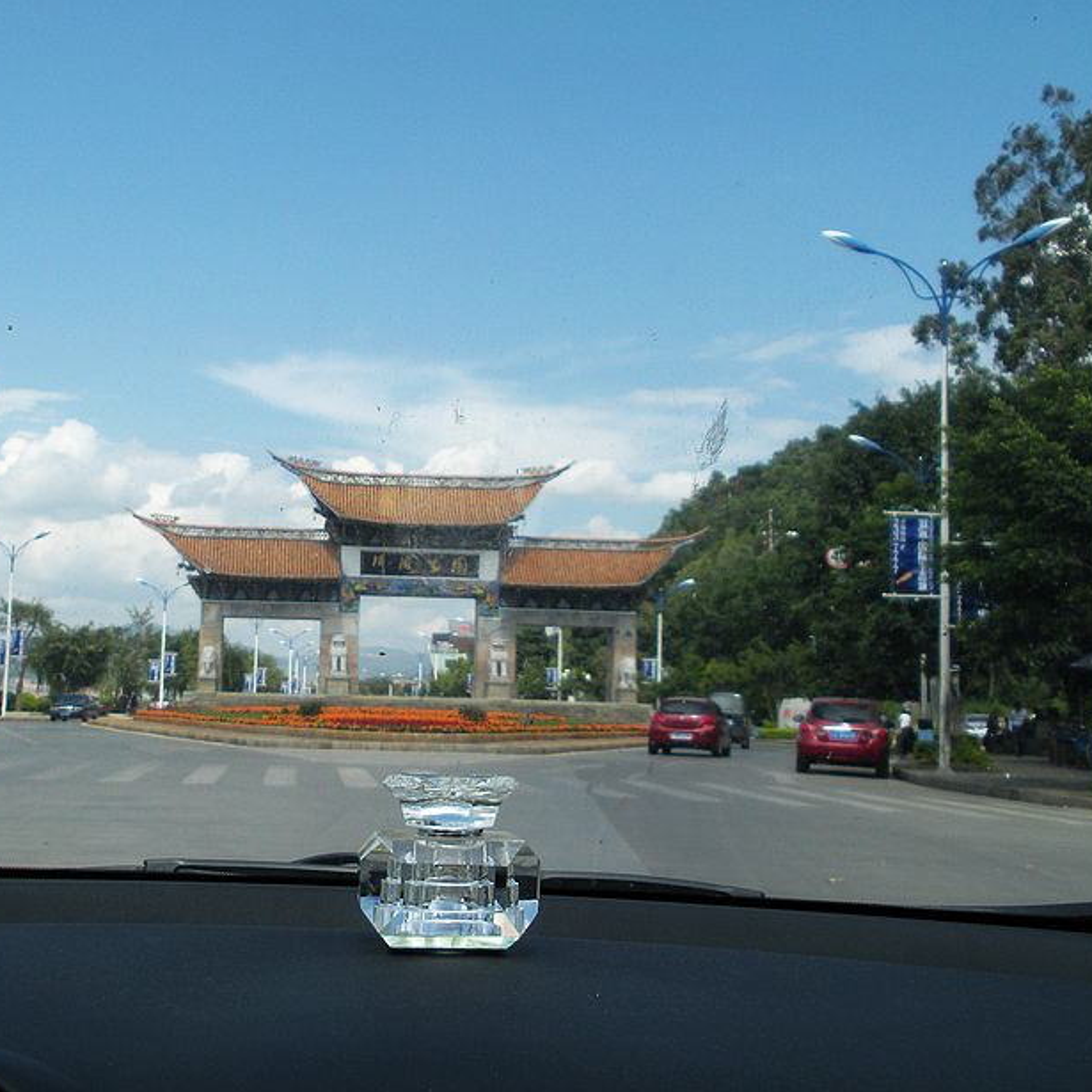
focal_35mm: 53
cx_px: 403
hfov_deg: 32.0
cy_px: 511
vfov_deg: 32.2
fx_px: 1892
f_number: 3.5
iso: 64
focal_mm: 6.3
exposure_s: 1/458
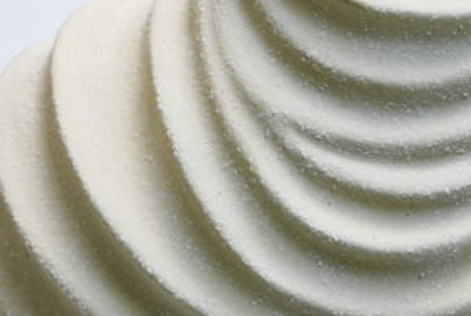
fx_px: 2228
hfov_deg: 12.0
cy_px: 25
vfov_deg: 8.1
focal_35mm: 170
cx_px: 375
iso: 3200
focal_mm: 70
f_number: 13
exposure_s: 1/125
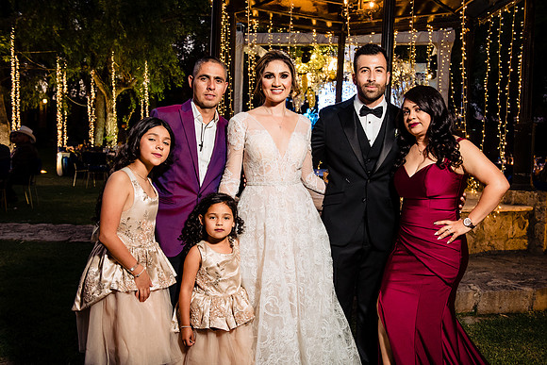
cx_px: 274
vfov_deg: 35.1
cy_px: 182
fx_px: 577
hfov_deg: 50.7
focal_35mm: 38
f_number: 5.6
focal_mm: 38
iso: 1600
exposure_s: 1/50
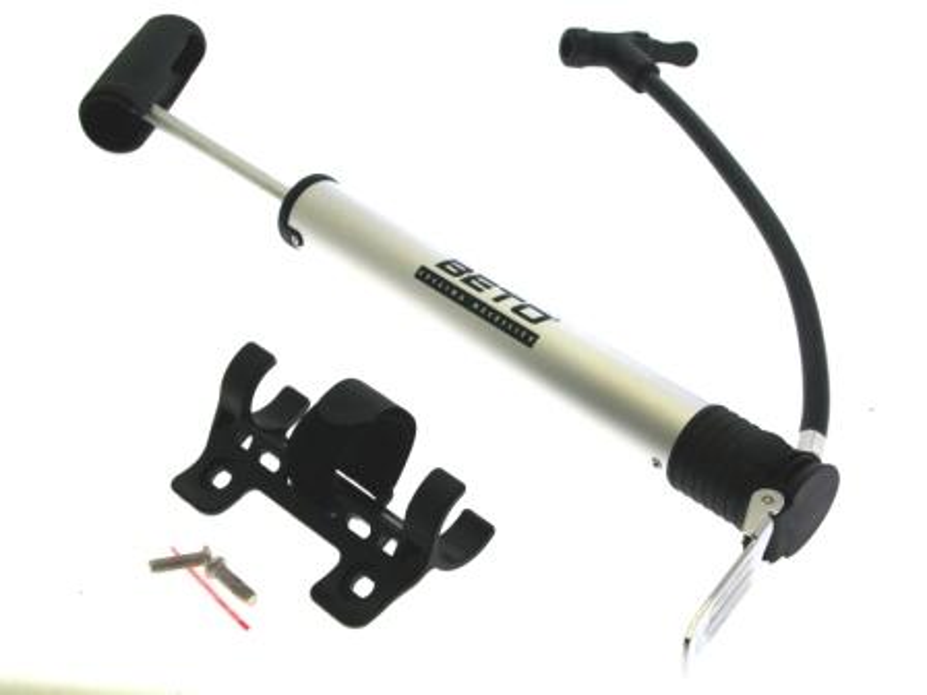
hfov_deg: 29.8
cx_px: 464
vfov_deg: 22.6
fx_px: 1741
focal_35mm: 65
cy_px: 348
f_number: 3.8
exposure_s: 1/400
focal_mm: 10.7
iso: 100
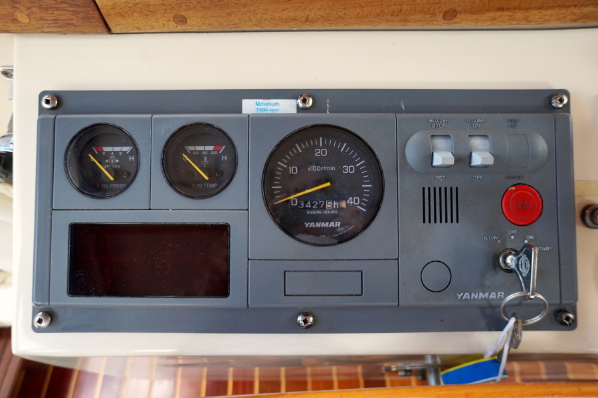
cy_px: 199
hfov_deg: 73.8
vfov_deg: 53.1
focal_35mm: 24
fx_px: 398
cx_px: 299
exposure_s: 1/60
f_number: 4
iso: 320
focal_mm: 16
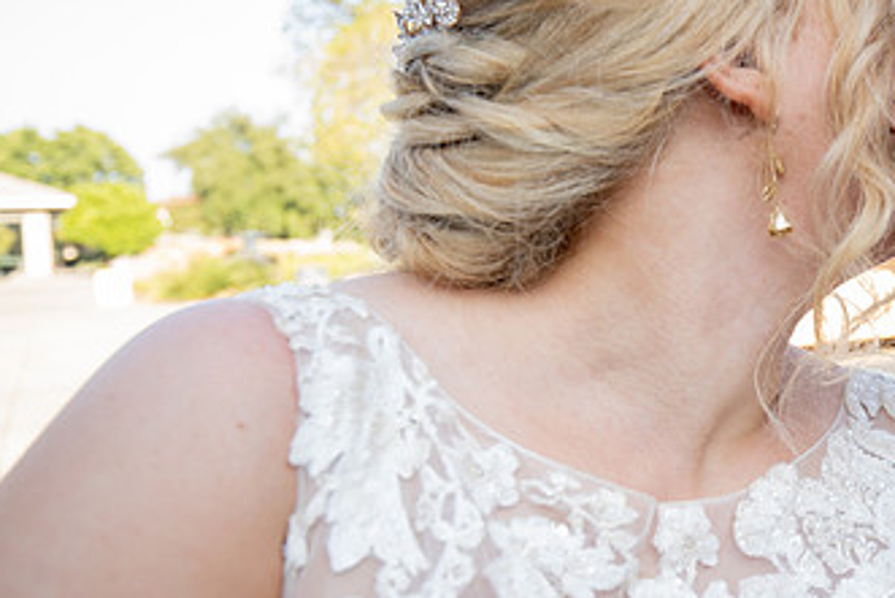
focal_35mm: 42
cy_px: 258
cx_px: 768
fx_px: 1045
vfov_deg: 31.9
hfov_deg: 43.3
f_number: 4.5
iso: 160
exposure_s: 1/80
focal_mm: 24
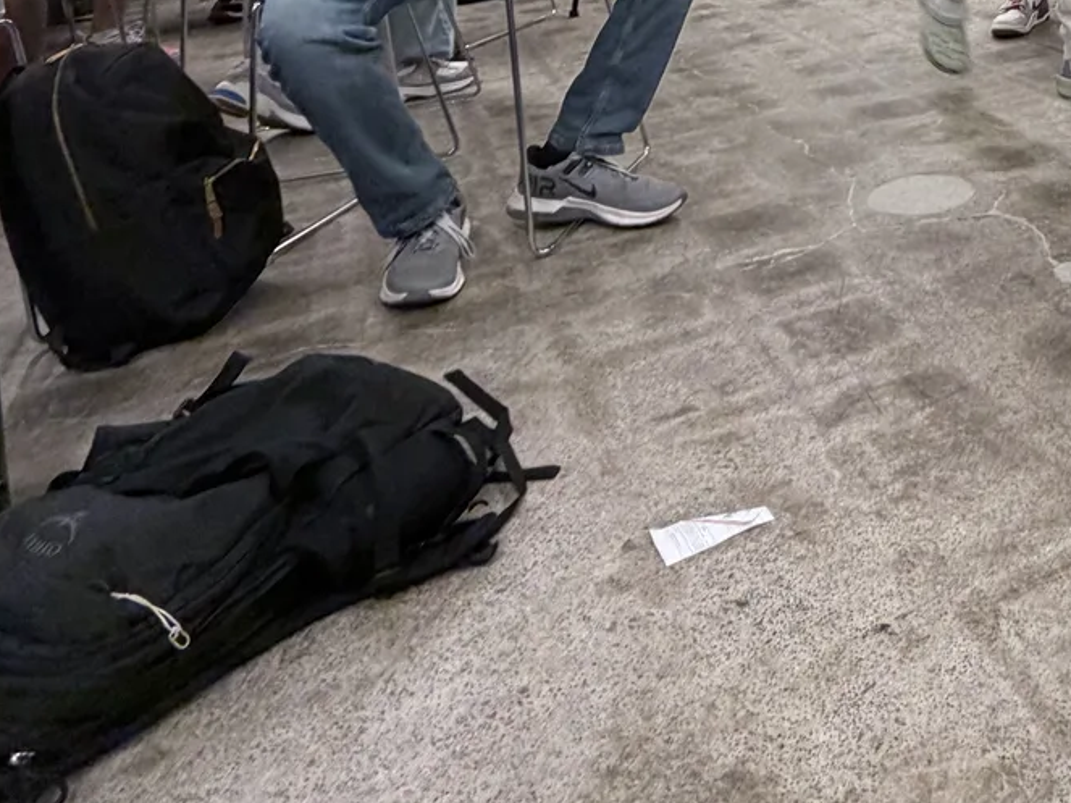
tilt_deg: -1.7
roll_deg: +4.0
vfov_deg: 31.5
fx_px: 1175
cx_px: 997
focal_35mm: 38
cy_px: -165
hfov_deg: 43.9
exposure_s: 1/60
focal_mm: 2.22
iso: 200
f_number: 2.2
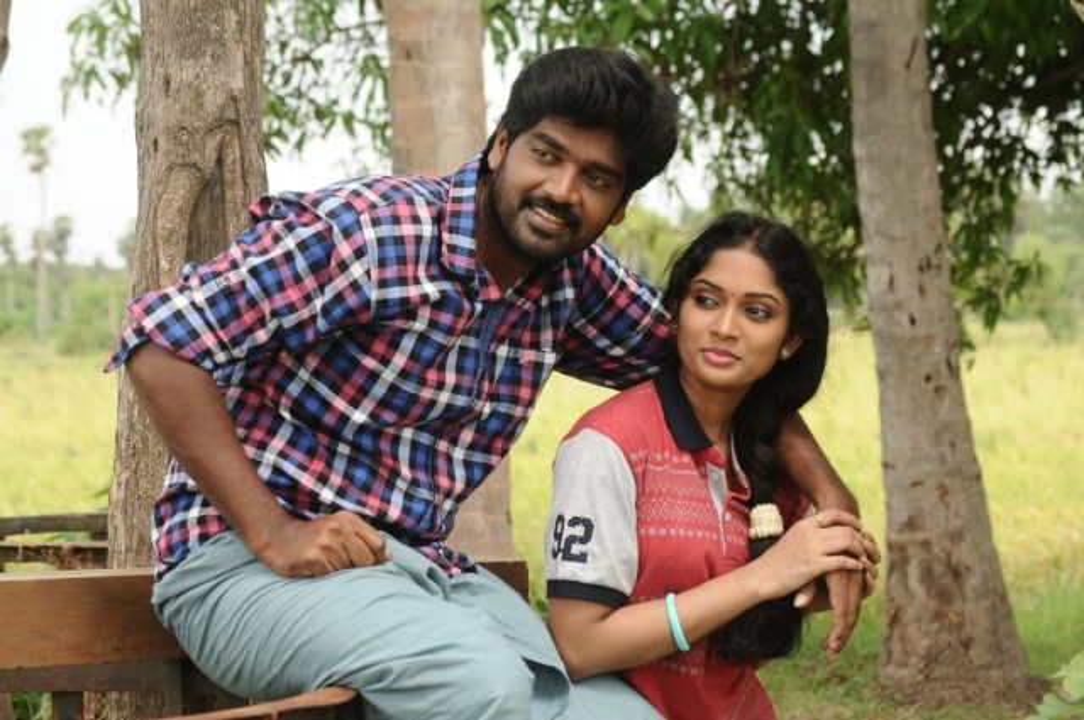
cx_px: 542
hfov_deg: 18.9
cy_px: 360
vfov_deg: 12.6
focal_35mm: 108
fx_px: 3248
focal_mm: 72
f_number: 7.1
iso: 250
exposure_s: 1/200
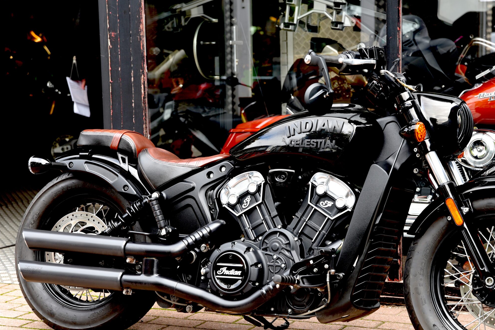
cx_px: 299
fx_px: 1238
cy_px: 205
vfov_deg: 15.2
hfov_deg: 22.6
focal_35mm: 90
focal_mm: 70
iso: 200
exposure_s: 1/80
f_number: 5
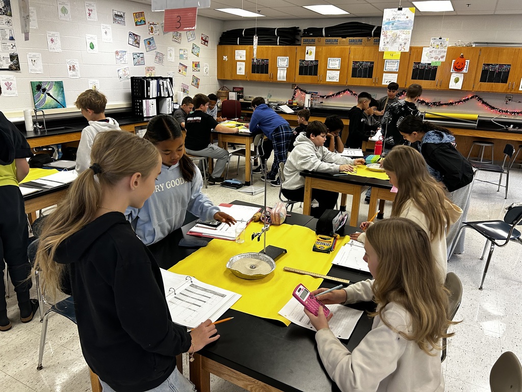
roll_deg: -3.0
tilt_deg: -19.4
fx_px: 392
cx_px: 261
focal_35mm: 26
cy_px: 196
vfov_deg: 53.1
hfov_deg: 67.3
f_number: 1.5
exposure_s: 1/60
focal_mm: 5.7
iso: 160
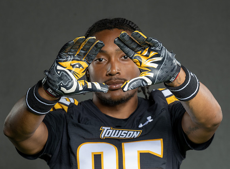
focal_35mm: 184
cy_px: 72
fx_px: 1216
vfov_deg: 8.0
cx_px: 123
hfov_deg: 10.8
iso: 200
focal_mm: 150
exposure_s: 1/200
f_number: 8
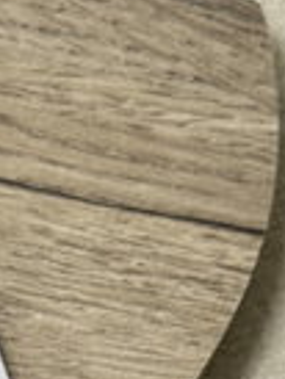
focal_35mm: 187
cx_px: -160
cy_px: 582
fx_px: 2050
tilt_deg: -73.2
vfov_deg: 10.2
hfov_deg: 7.8
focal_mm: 6.76
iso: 64
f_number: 1.78
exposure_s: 1/100
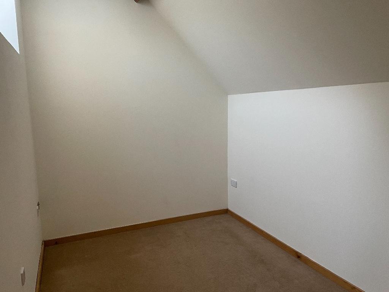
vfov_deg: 53.1
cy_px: 146
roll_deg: +1.3
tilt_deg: -8.0
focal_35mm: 26
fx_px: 292
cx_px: 194
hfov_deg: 67.3
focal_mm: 4.2
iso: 200
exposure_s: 1/60
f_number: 1.6
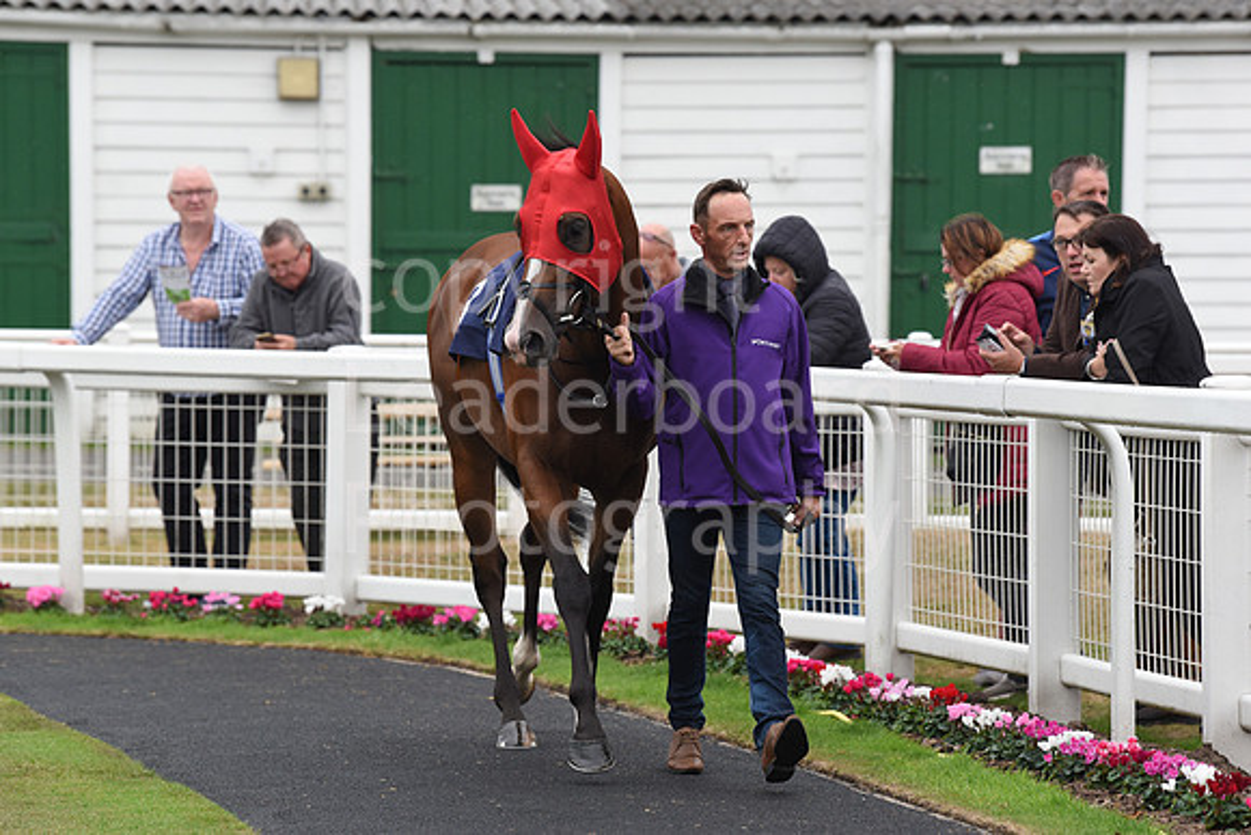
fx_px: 6951
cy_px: 418
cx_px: 626
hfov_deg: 10.3
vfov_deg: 6.9
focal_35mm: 200
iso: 1000
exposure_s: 1/640
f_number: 5.6
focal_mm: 200
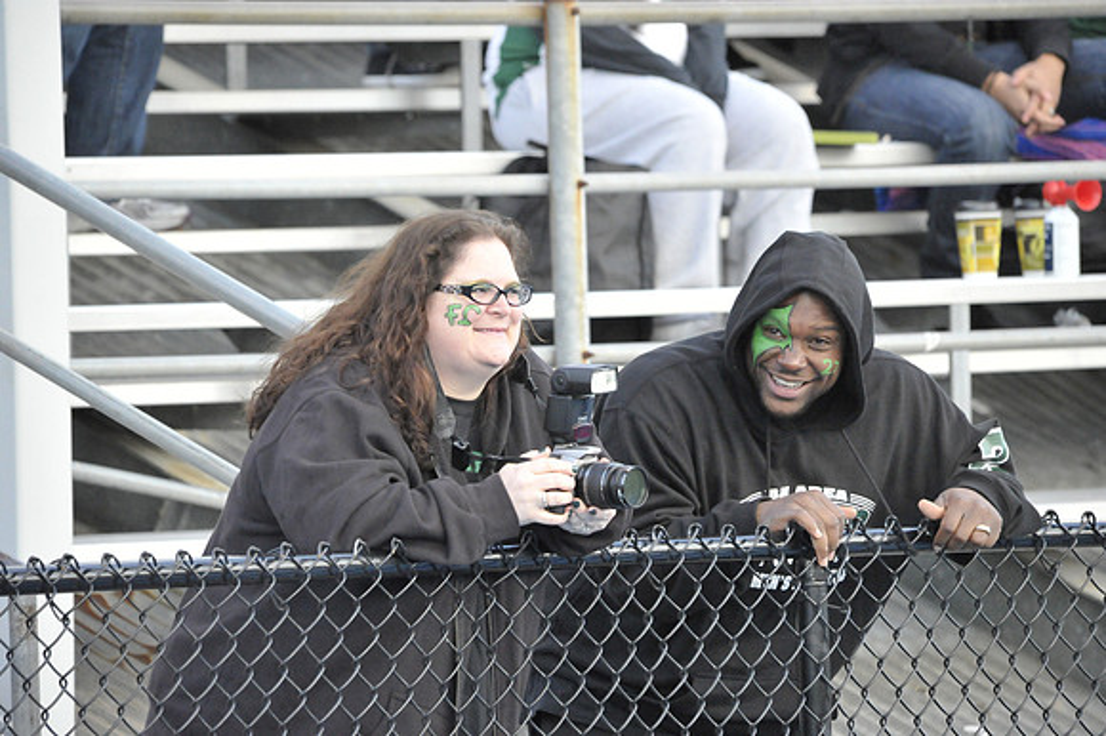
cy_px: 368
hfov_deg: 4.1
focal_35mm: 500
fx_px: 15352
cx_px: 553
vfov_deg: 2.7
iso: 12800
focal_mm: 500
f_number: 10
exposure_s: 1/640
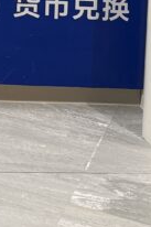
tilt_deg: -3.0
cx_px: -155
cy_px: -182
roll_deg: -0.9
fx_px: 781
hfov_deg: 10.2
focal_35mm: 124
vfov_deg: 14.5
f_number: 1.78
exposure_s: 1/125
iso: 160
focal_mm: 6.76
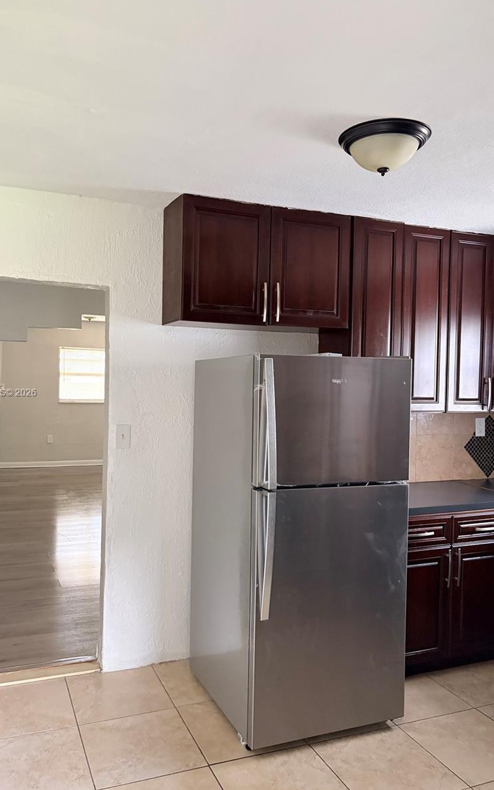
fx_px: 603
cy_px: 393
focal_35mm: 28
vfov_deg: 66.5
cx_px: 214
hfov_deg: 44.4
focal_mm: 5.96
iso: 640
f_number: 1.6
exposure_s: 1/39
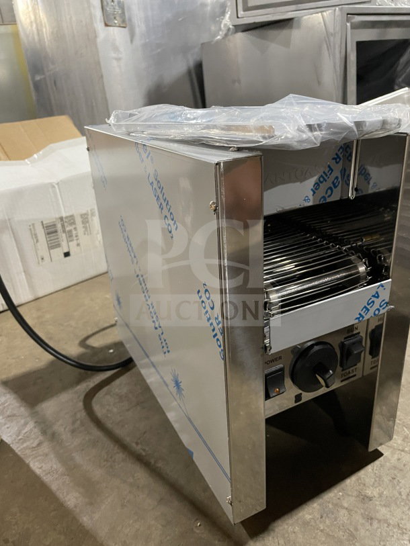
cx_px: 205
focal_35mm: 26
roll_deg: +6.0
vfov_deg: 67.3
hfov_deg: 53.1
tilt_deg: -23.5
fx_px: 410
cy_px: 273
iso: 500
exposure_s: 1/60
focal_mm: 4.2
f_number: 1.6
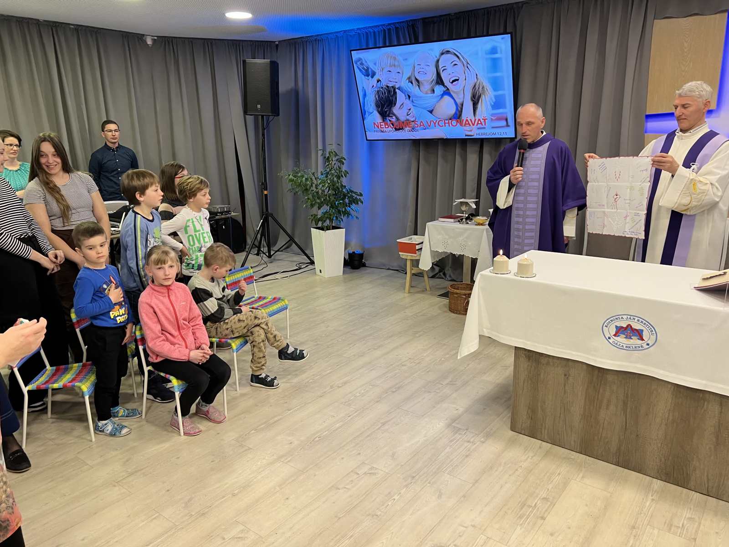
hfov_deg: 67.3
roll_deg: +0.2
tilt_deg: -14.2
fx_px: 548
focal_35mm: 26
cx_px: 364
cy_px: 274
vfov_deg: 53.1
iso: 100
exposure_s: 1/60
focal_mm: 5.7
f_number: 1.5
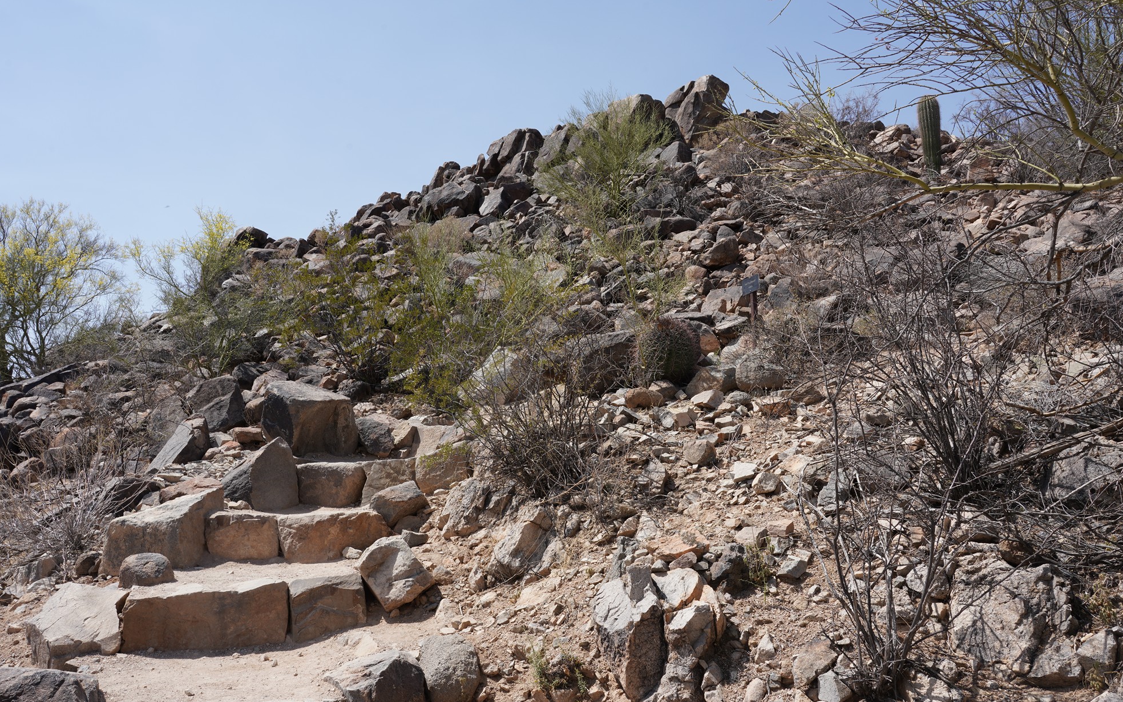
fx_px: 888
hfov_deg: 64.6
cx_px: 567
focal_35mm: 29
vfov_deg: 43.1
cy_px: 379
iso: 100
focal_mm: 28
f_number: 16
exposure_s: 1/80
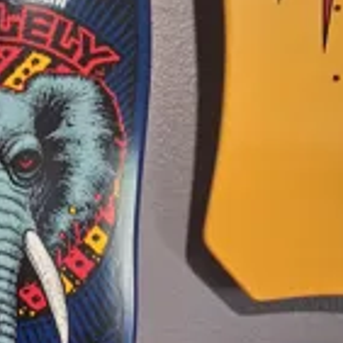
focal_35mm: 65
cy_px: 219
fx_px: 729
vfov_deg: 26.4
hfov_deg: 25.1
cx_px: -7
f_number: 1.8
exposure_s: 1/24
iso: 800
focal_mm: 3.98
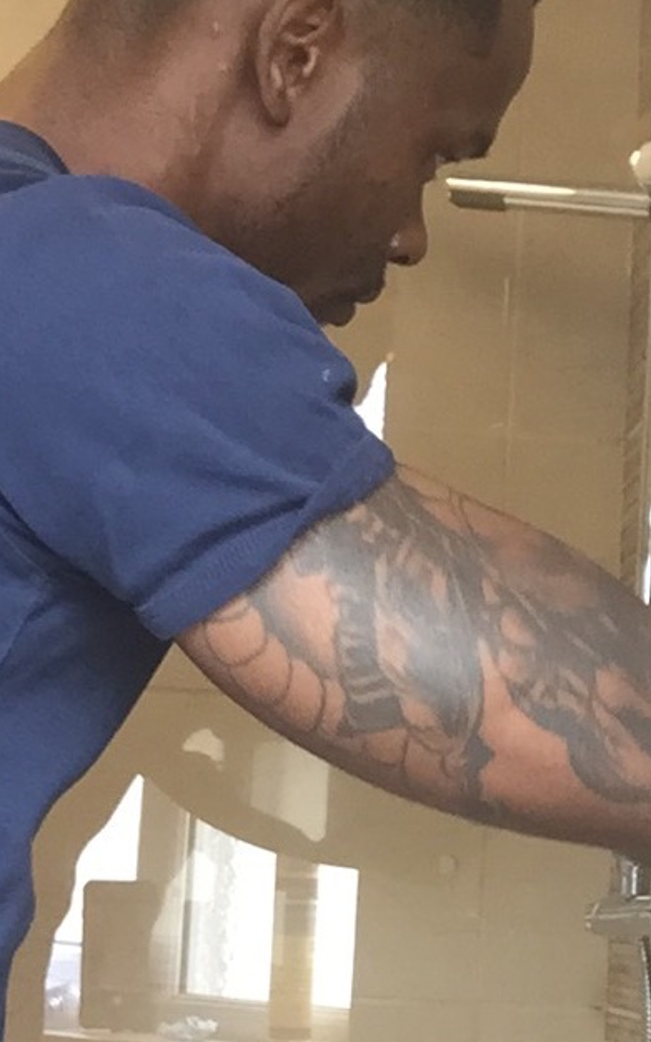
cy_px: 667
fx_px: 1789
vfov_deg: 32.3
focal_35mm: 63
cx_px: 398
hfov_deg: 20.6
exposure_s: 1/33
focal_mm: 2.65
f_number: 2.2
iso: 125
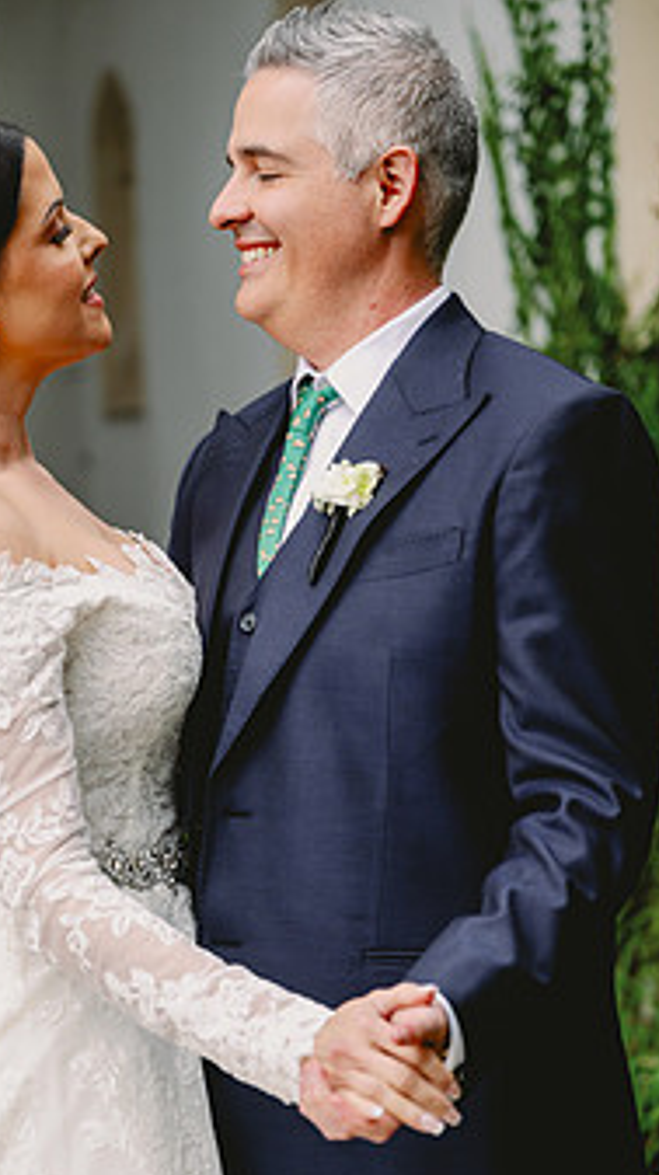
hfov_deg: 12.3
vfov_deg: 21.8
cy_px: 725
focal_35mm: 98
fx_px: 3051
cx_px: 167
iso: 400
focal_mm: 70
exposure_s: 1/400
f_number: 2.8
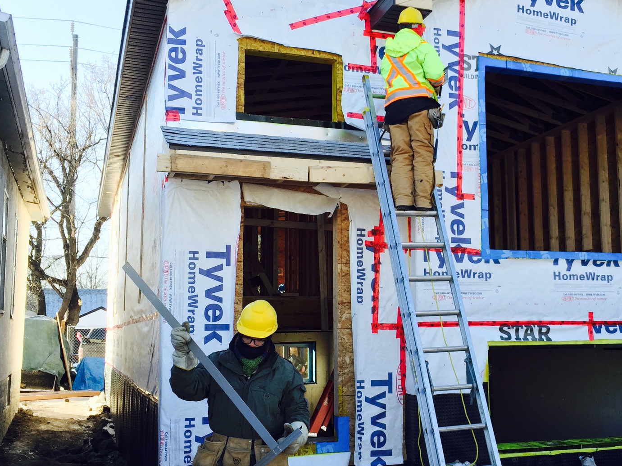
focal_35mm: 43
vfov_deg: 33.6
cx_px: 393
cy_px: 245
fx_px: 773
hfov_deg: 43.5
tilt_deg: +6.2
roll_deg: +1.3
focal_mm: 4.15
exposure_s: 1/391
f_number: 2.2
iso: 32
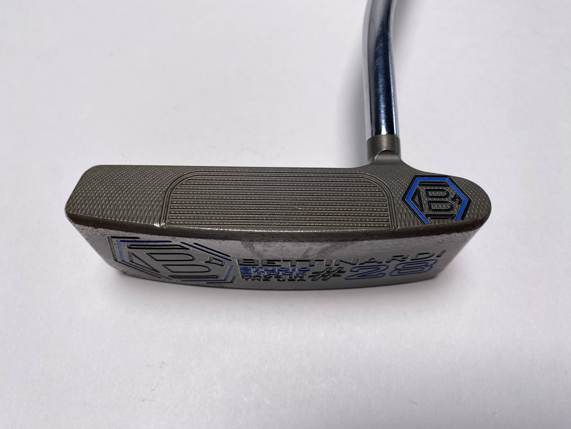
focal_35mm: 25
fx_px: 412
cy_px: 214
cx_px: 286
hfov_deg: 69.4
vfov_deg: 54.9
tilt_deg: -67.1
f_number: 1.8
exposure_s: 1/810
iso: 32
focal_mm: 4.25
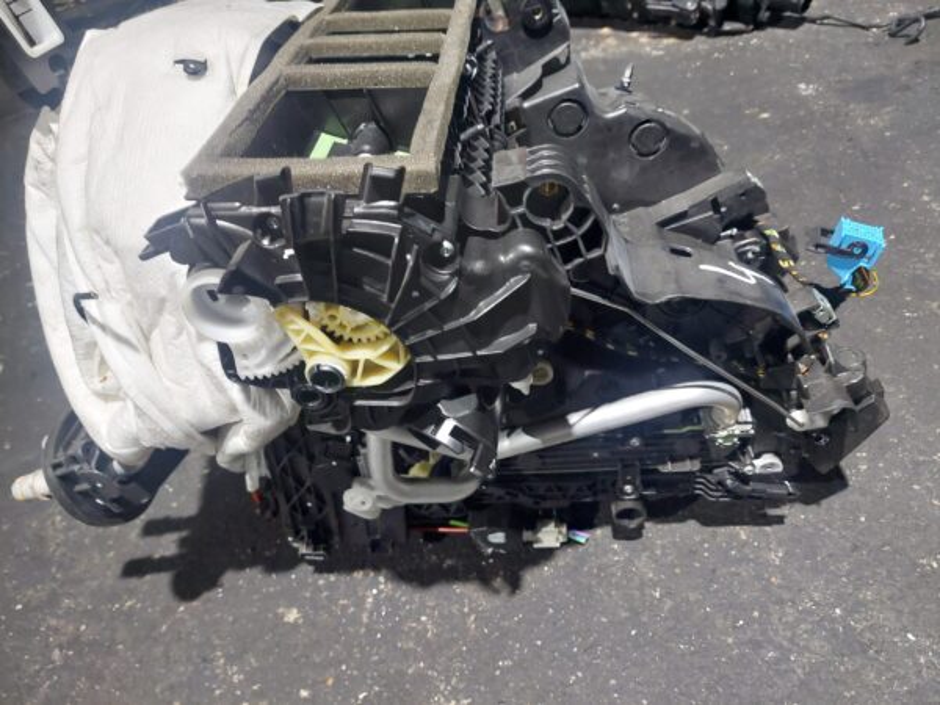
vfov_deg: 54.9
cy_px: 352
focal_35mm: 25
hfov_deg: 69.4
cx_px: 470
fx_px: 679
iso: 400
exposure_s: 1/25
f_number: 1.8
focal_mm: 5.23
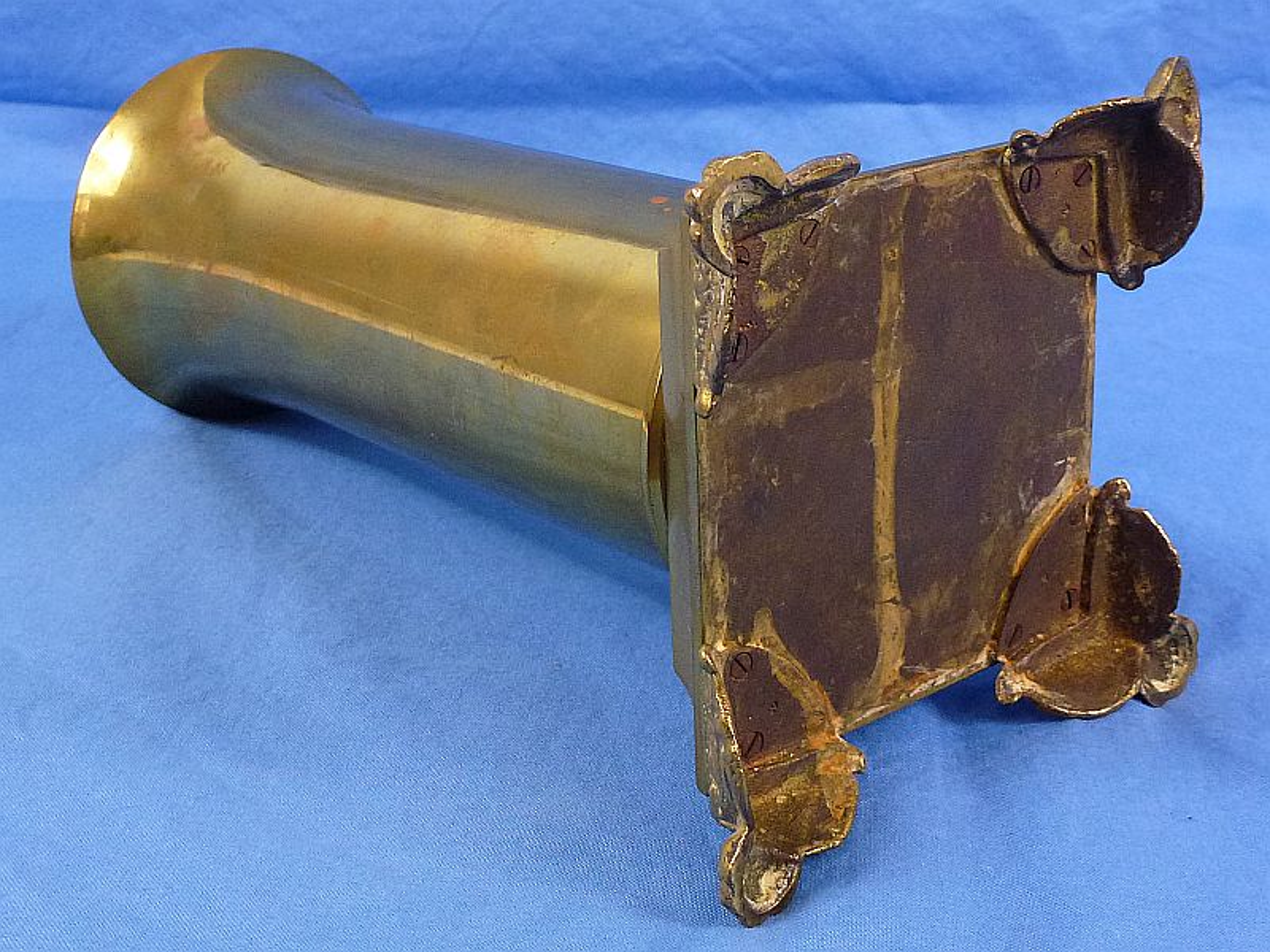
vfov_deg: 39.7
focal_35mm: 36
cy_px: 476
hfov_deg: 51.4
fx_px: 1321
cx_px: 635
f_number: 3.7
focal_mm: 6.4
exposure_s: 1/60
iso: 320
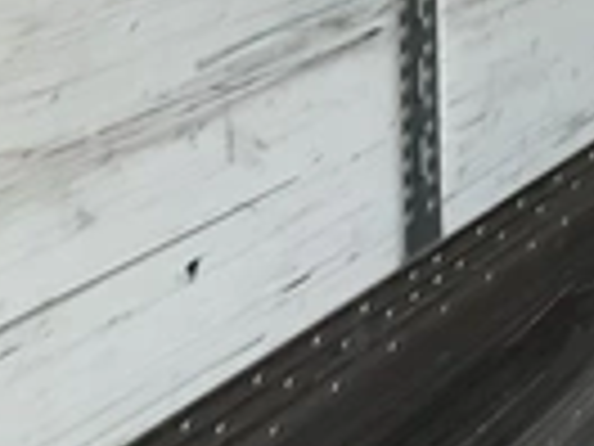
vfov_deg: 15.7
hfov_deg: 20.2
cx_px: 792
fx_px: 1510
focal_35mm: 88
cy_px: -180
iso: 80
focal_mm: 3
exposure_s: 1/60
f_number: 1.8
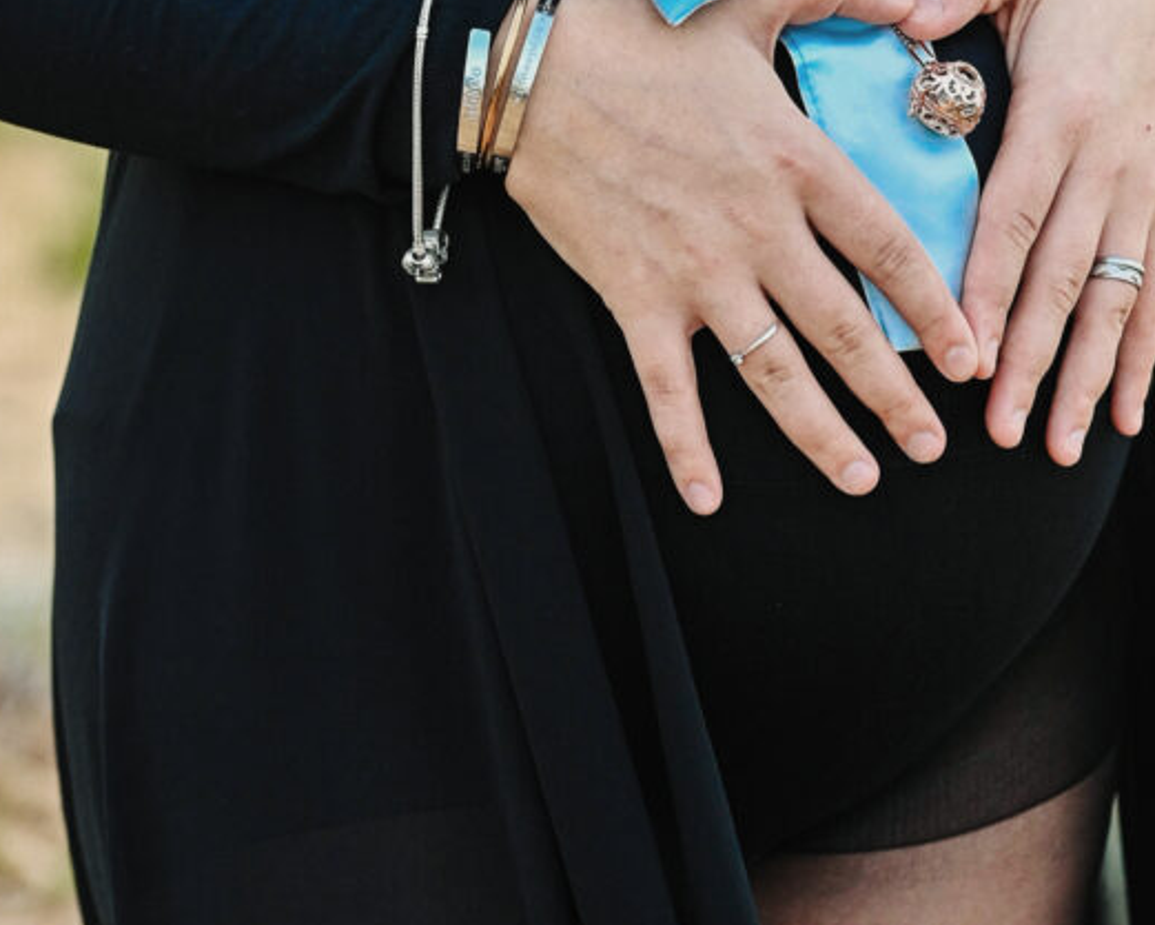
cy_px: -413
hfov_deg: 6.0
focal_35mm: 324
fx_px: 11078
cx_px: 614
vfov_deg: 4.7
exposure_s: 1/640
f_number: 4
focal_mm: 120
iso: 400
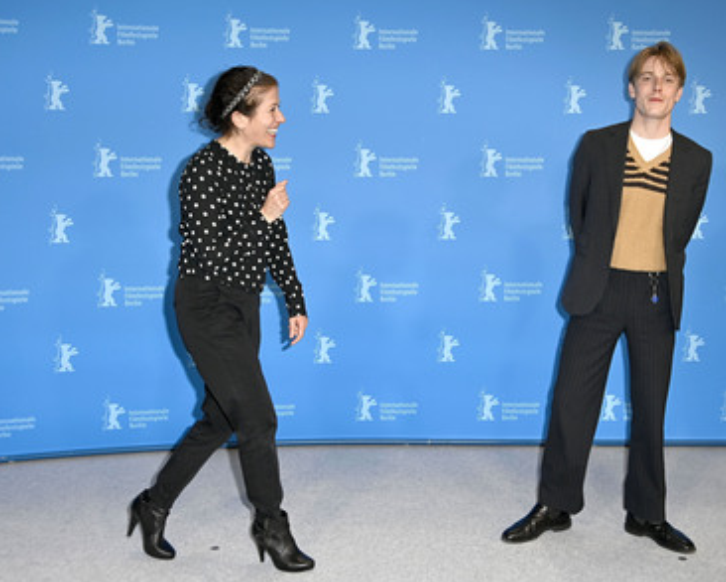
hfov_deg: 48.8
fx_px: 795
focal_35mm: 37
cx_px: 427
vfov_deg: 40.1
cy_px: 292
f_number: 5.6
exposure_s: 1/250
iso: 800
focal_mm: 32
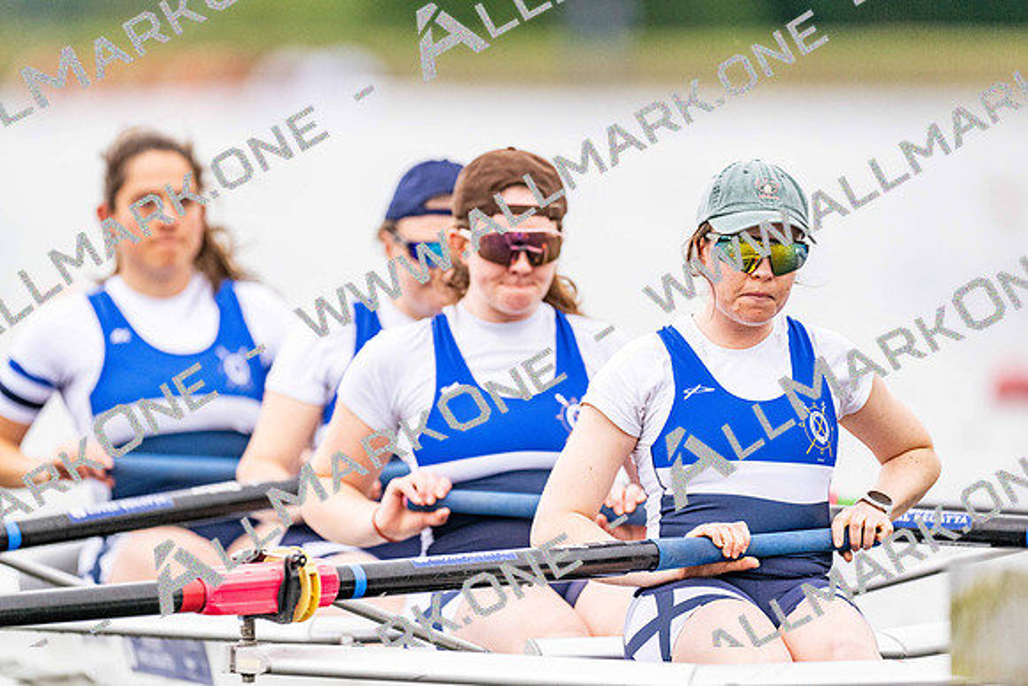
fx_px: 17137
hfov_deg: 3.4
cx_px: 514
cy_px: 343
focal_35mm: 600
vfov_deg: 2.3
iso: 1800
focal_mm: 600
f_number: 4
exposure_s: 1/2500
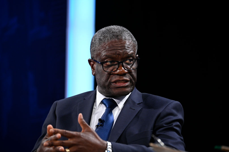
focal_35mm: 250
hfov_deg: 8.2
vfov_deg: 5.5
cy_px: 76
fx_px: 1589
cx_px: 114
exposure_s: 1/160
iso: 2500
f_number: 5.6
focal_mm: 250
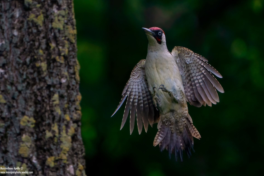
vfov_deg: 2.2
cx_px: 134
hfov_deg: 3.3
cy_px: 85
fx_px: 4546
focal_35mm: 620
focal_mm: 600
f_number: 6.3
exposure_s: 1/3200
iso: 3200
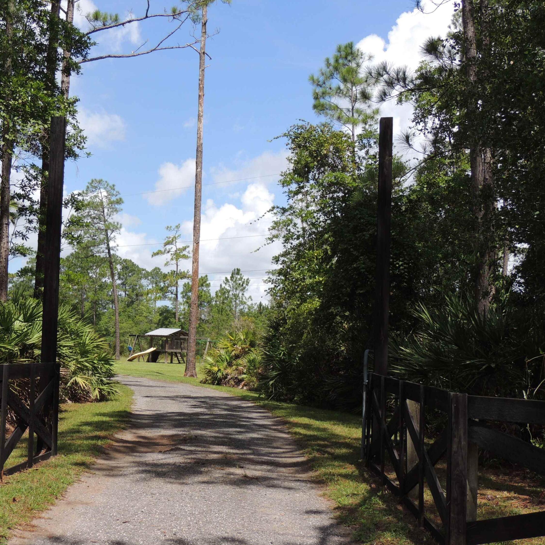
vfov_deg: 33.4
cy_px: 272
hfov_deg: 33.1
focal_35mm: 51
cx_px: 185
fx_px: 908
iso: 100
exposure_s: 1/1000
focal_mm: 7.6
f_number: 3.4
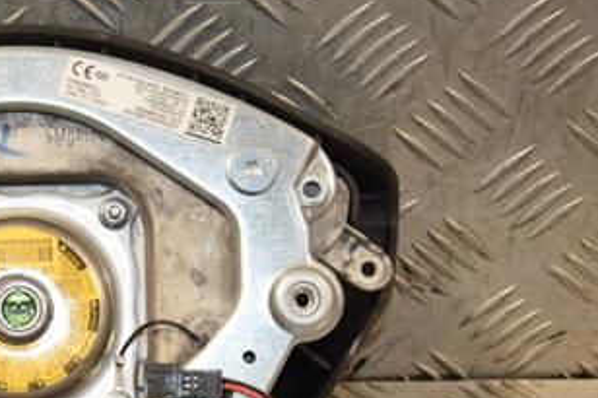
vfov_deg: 9.4
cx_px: 62
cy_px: 268
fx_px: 2424
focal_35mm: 146
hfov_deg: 13.9
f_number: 5.6
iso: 800
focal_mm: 50
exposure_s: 1/200
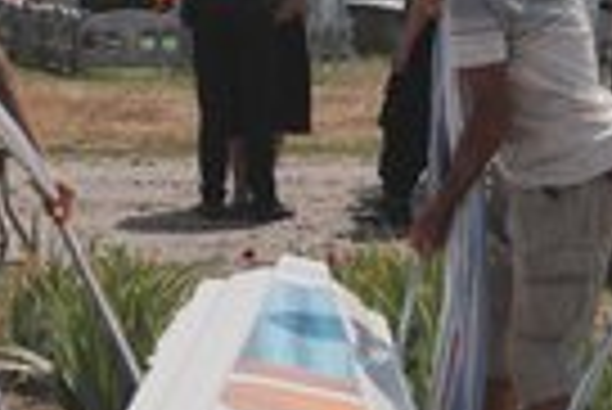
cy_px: 219
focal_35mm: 144
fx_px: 2451
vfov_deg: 9.6
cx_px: 198
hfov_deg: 14.2
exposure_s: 1/2000
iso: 100
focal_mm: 49
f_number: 5.6
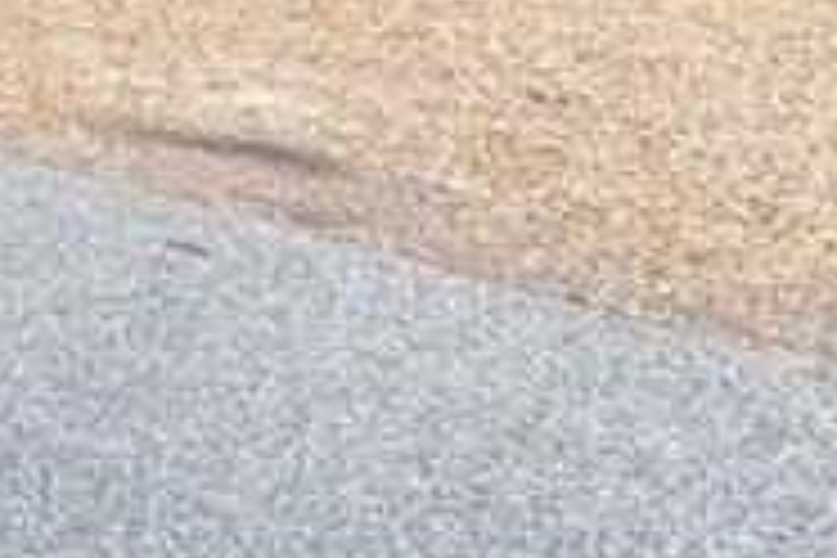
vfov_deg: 14.8
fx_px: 1790
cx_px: -878
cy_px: -524
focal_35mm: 77
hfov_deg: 17.7
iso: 250
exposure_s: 1/3200
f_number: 7.1
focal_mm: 14
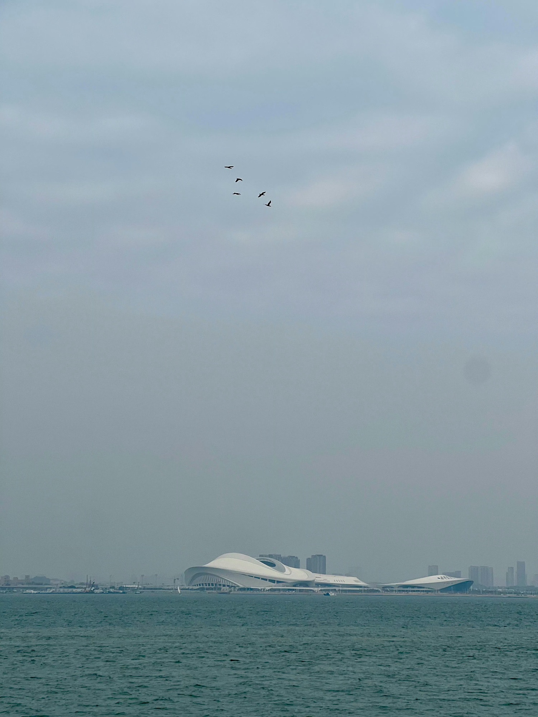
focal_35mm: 77
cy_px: 358
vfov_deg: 25.3
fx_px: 1596
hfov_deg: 19.1
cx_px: 269
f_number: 2.8
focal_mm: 9
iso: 32
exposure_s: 1/840
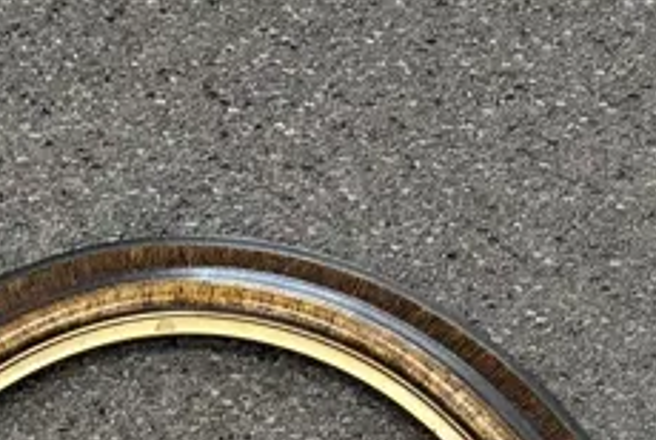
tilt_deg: -74.3
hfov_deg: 18.3
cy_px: 1063
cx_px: 165
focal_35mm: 111
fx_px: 2025
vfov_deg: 10.6
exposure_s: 1/100
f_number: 1.78
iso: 160
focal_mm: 6.86
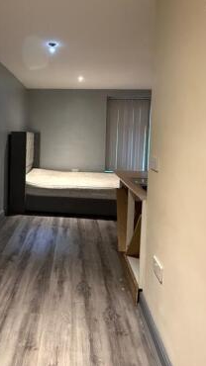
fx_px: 233
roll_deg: -1.3
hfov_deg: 46.3
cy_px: 152
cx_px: 57
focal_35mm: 24
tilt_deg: -4.4
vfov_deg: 75.7
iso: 1000
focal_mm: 2.22
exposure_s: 1/50
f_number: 2.2
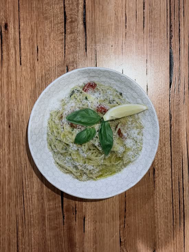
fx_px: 349
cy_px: 126
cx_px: 94
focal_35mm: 48
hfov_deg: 30.3
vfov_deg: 39.7
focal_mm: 6.76
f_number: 1.78
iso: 250
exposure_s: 1/50
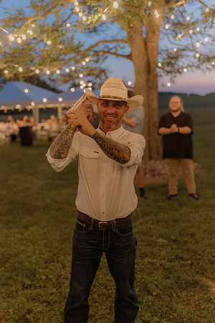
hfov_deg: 37.9
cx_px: 108
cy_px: 162
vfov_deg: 54.4
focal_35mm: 35
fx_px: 314
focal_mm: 35
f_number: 1.4
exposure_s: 1/125
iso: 1000
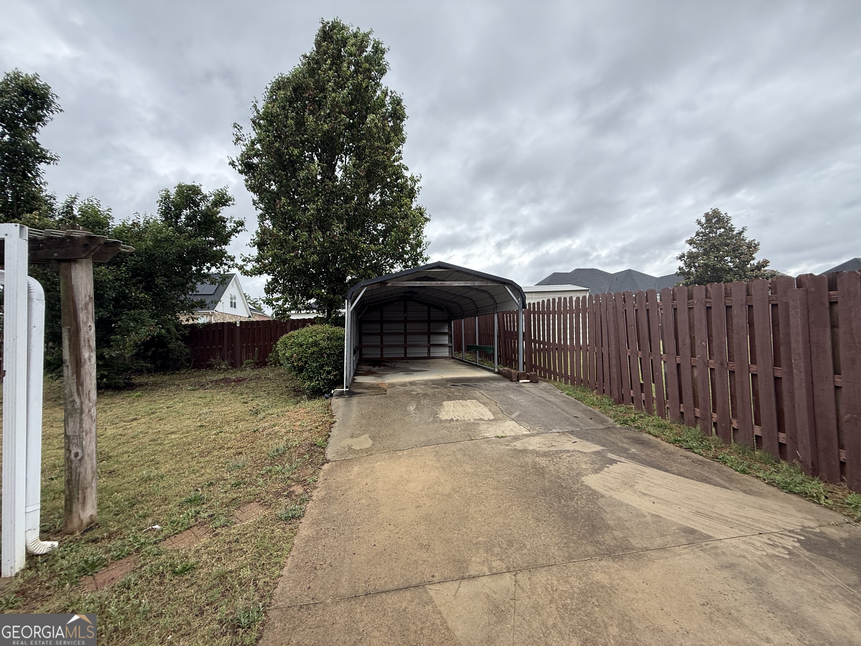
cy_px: 323
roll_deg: +3.0
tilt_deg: +3.0
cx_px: 430
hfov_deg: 102.1
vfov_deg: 85.7
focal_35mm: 14
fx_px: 348
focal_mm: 2.22
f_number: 2.2
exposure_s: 1/176
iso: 50
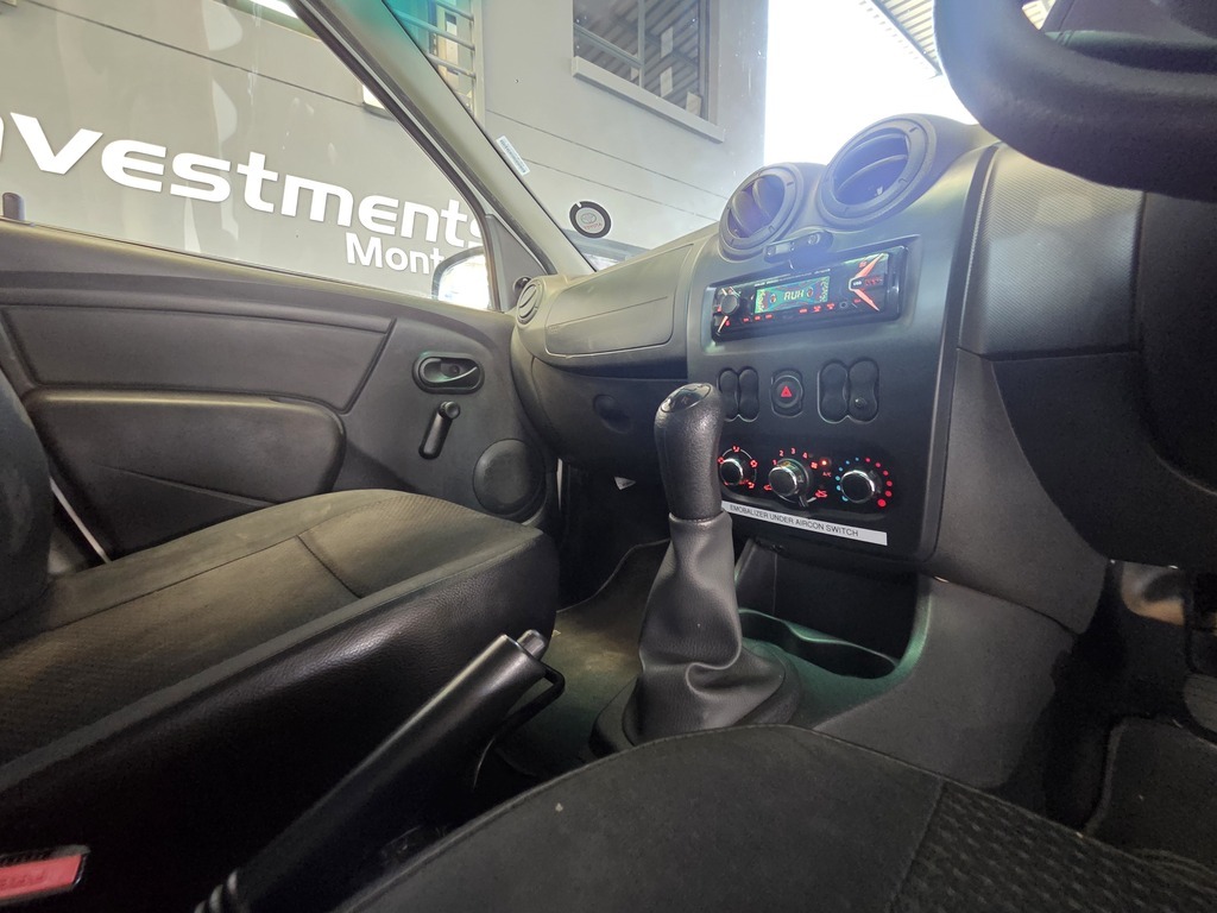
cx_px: 608
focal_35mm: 13
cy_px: 456
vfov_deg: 89.9
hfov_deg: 106.2
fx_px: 457
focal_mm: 2.2
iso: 1250
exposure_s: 1/33.3
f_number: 2.2
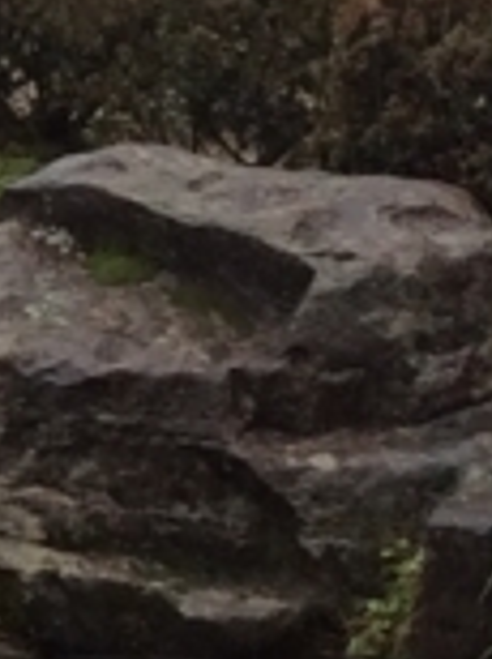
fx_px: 4048
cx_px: -443
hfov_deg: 6.8
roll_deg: -1.3
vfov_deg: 9.3
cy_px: 180
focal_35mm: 213
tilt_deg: -10.3
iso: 32
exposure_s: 1/140
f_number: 2.4
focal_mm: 3.3
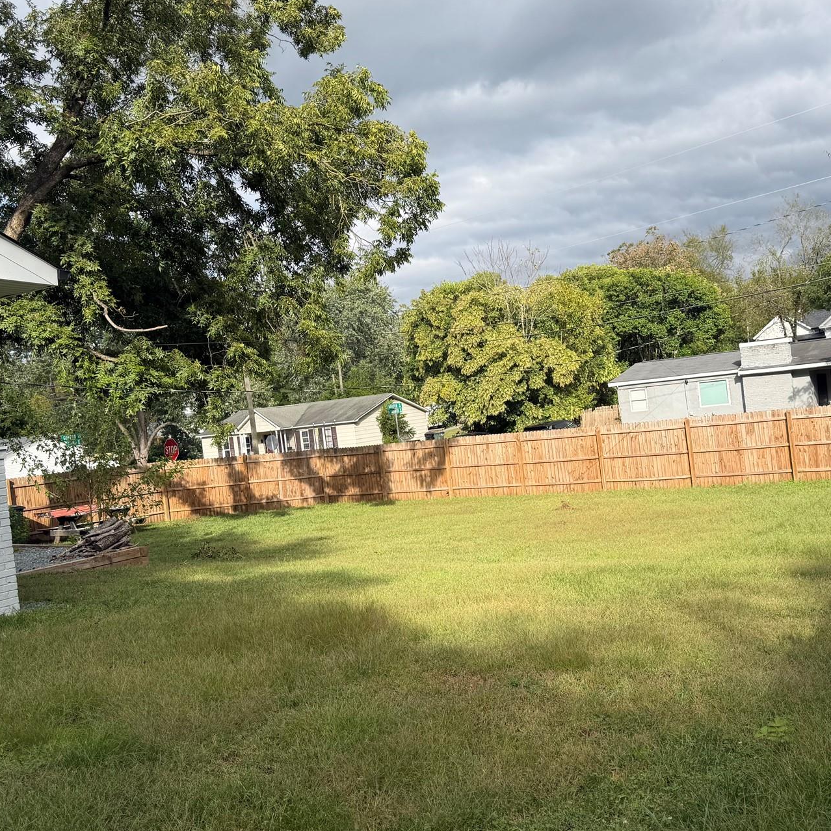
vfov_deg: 48.4
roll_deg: +6.9
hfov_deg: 48.4
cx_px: 462
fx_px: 923
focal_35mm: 34
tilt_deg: -0.8
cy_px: 412
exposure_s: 1/2445
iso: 80
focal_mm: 6.76
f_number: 1.78
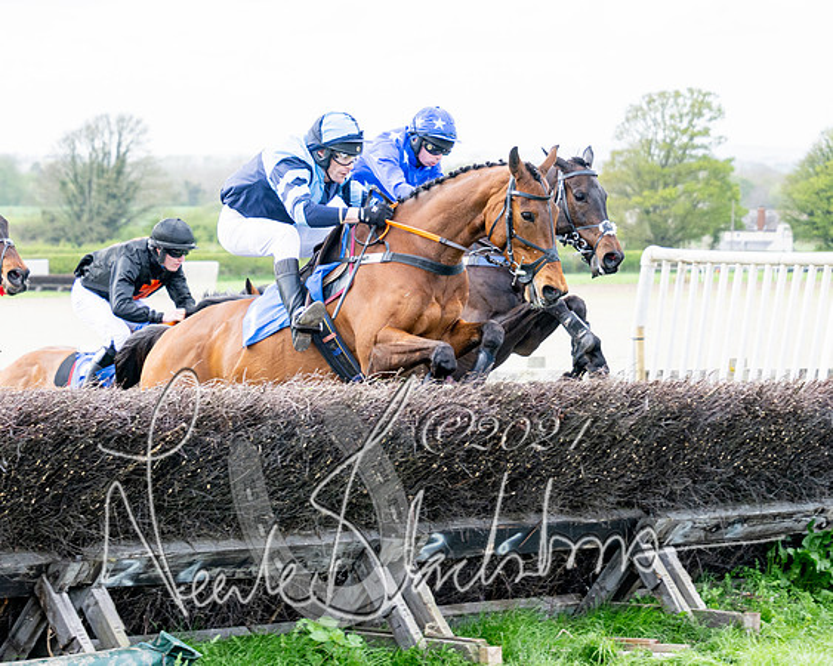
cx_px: 276
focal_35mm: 132
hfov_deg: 14.6
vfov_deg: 11.7
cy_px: 314
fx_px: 3255
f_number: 4
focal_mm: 70
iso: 400
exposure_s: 1/1000
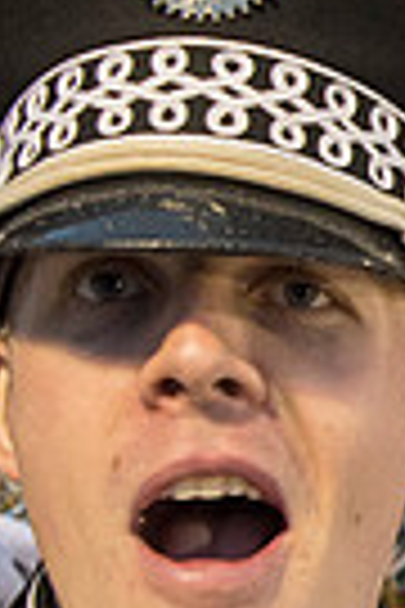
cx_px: 868
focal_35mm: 103
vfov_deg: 19.8
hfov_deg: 11.6
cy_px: 372
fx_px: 1738
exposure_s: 1/320
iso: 2000
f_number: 3.2
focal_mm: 24
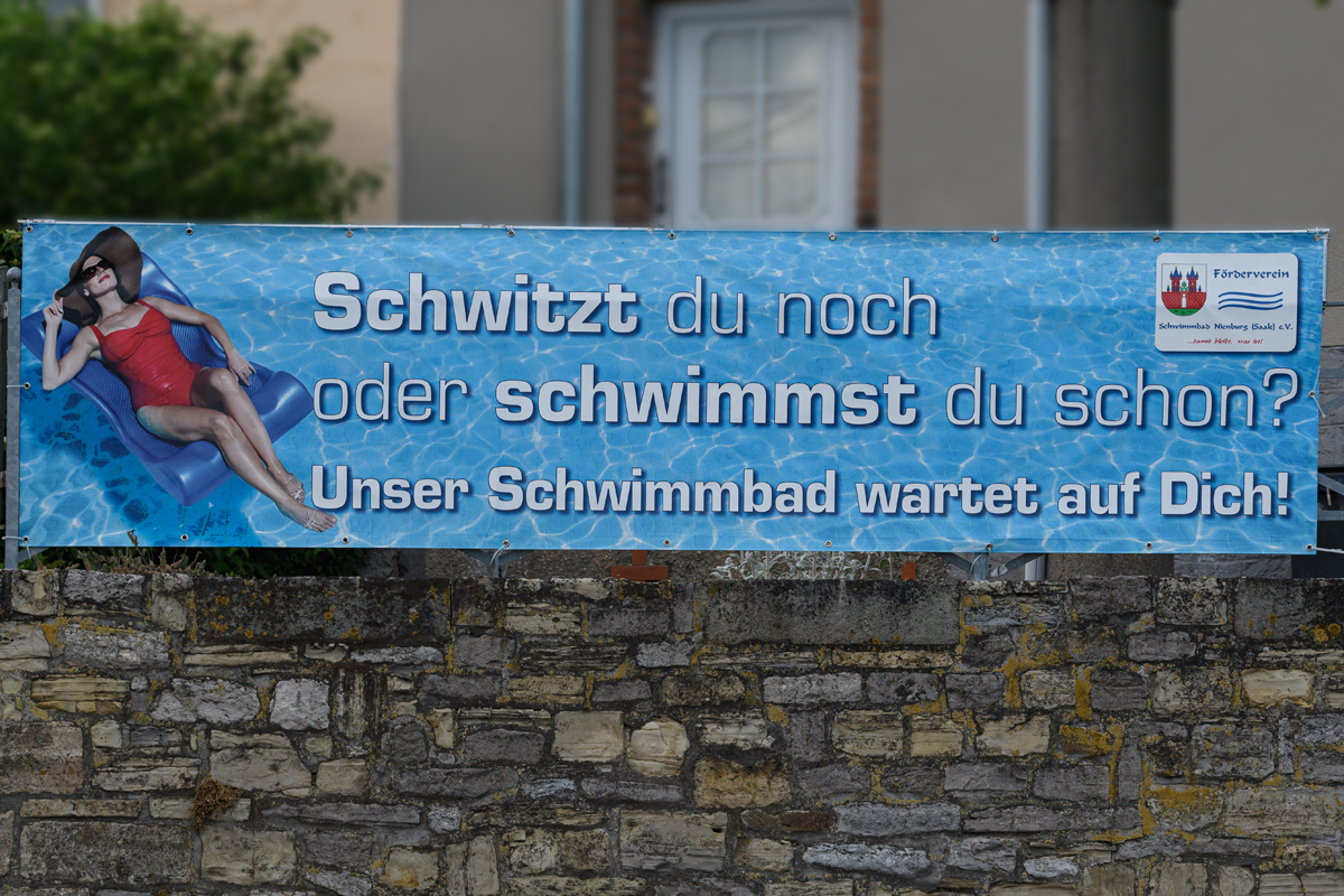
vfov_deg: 6.1
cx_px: 672
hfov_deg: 9.1
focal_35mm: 225
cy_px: 448
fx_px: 8399
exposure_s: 1/640
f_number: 8
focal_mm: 150
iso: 400
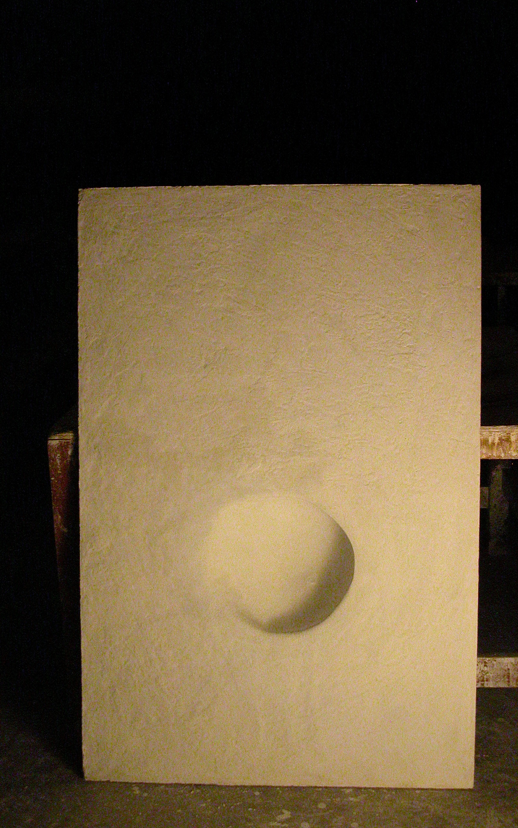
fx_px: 1016
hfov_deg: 28.6
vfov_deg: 44.4
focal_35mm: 45
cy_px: 412
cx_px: 244
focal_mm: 10.7
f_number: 2.9
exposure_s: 1/19.6
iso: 800
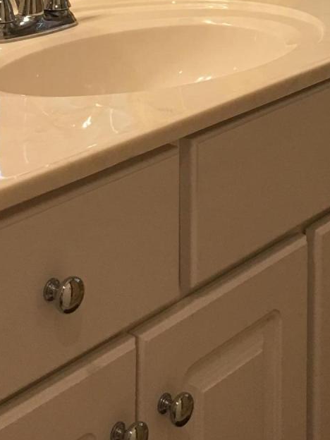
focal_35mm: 93
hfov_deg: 15.5
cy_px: -193
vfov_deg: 18.9
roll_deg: -2.3
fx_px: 1182
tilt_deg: -0.3
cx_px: 345
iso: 32
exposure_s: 1/30
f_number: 2.2
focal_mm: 4.15
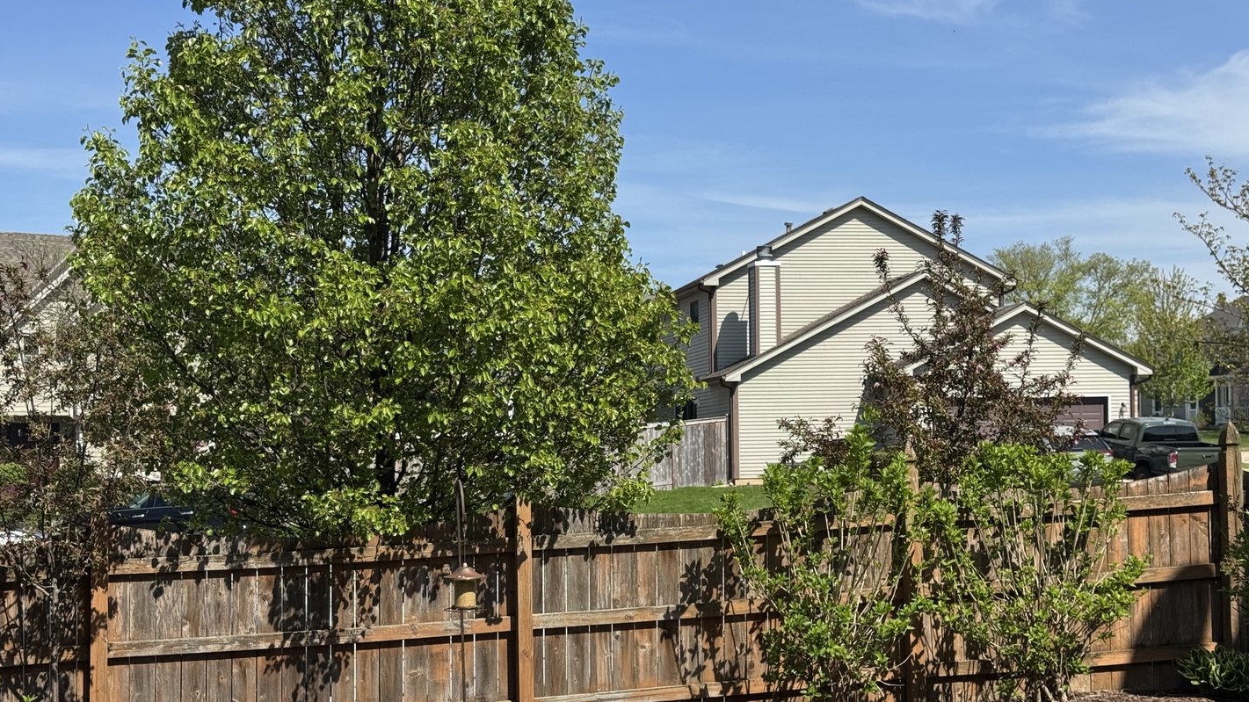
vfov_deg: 22.6
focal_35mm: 53
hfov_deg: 39.2
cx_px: 617
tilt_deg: -0.6
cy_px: 443
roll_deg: +0.6
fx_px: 1755
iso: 64
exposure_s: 1/4310
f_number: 1.78
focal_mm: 6.76
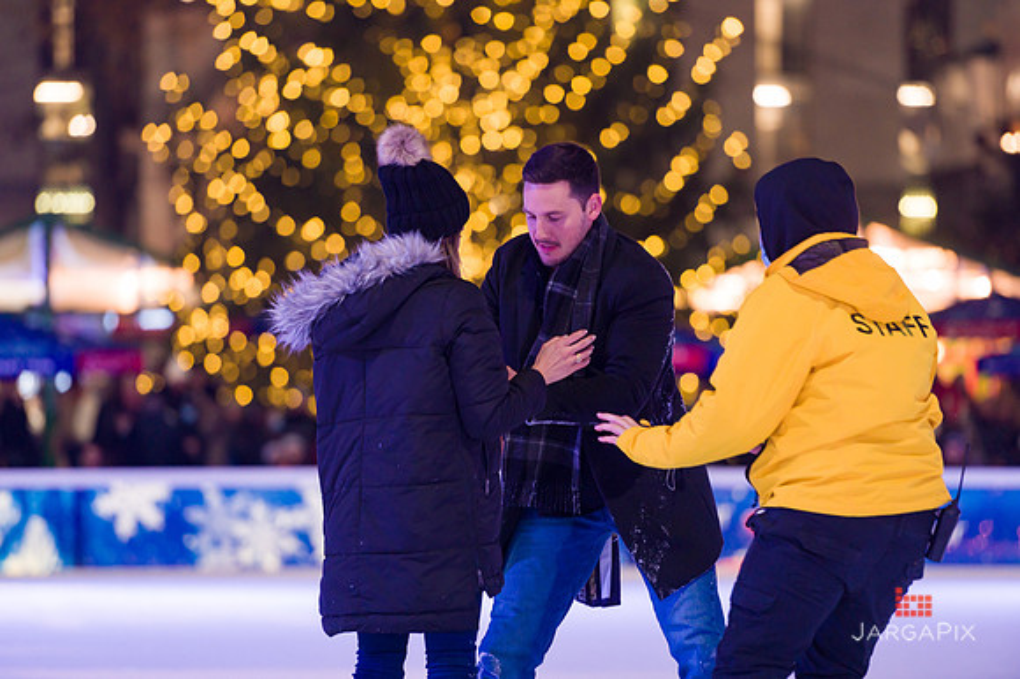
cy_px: 340
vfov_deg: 6.9
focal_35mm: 200
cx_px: 510
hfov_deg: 10.3
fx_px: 5663
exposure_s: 1/200
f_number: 3.2
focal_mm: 200
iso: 2000
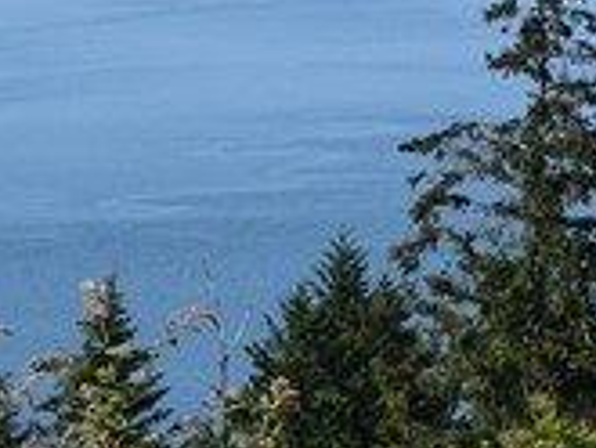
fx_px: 7840
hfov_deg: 4.3
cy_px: -726
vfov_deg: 3.2
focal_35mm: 455
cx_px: 1062
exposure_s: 1/400
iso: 200
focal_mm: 48
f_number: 10
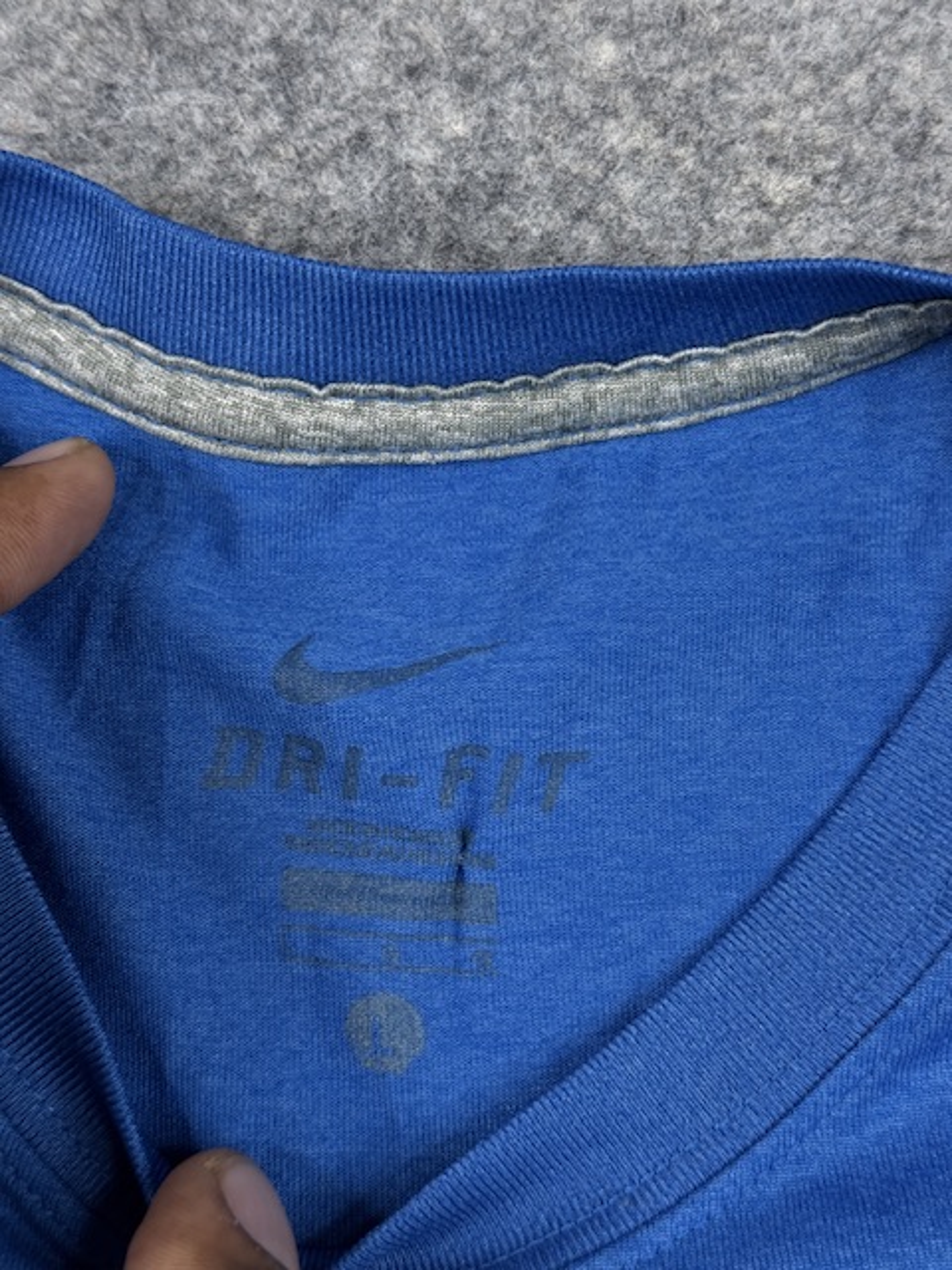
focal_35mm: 48
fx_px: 1760
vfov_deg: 39.7
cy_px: 635
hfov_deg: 30.3
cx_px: 476
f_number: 1.78
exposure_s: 1/121
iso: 50
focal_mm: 6.76
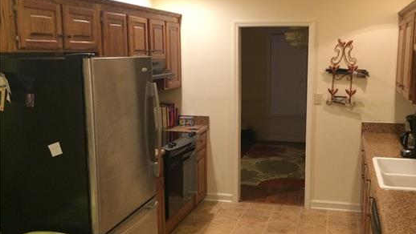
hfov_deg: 51.1
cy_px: 113
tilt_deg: -9.7
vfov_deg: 30.5
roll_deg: -0.9
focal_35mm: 39
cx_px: 255
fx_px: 430
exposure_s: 1/15
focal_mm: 4.15
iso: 250
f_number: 2.2
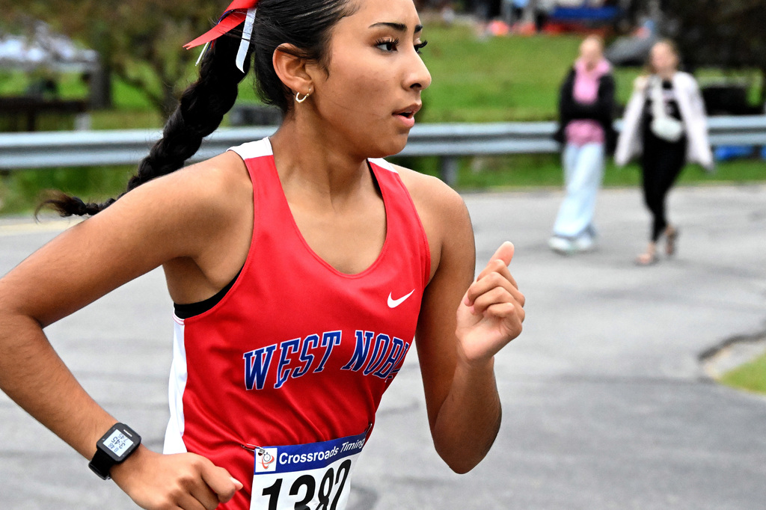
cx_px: 383
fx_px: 2956
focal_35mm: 139
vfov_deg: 9.9
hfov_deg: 14.8
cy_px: 255
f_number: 6.3
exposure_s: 1/1000
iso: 10000
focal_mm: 93
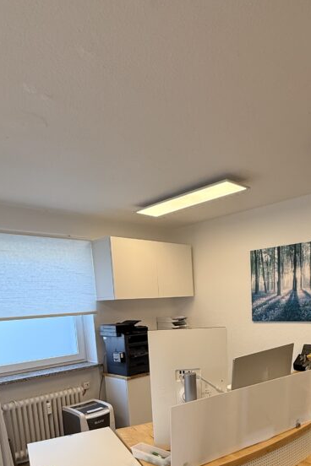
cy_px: 357
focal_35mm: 27
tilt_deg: -8.6
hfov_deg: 47.4
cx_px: 199
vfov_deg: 62.9
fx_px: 350
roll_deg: +2.0
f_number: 2.2
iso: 80
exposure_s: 1/99
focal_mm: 2.22
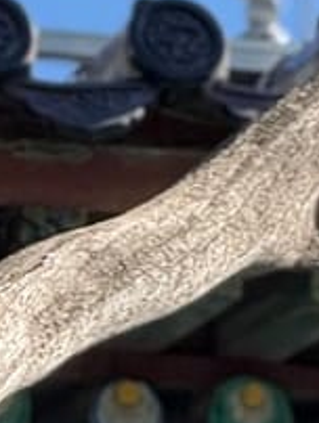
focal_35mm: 855
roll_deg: +4.3
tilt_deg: +29.5
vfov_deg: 2.3
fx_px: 10483
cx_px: -84
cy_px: 875
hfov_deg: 1.7
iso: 50
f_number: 2.8
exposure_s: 1/402
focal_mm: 15.66
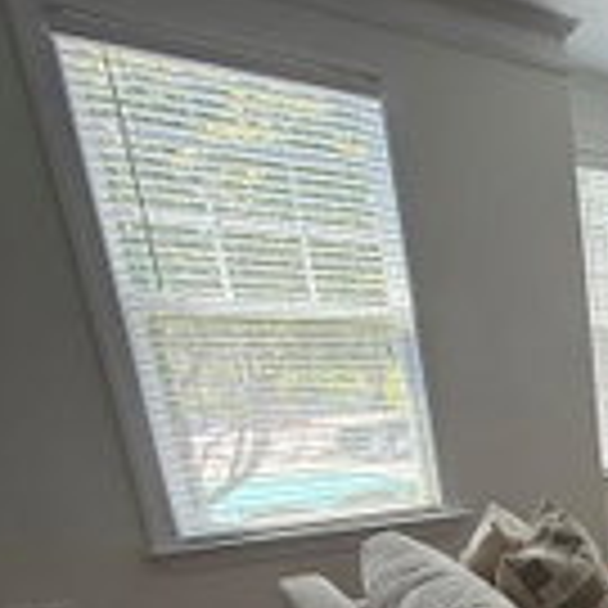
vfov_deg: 39.3
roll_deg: -1.9
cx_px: 917
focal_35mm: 39
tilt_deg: -15.9
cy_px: 563
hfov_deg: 28.1
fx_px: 775
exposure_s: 1/99
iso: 125
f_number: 2.2
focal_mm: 2.22
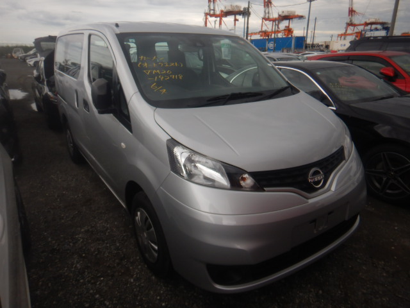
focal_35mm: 24
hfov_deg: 71.6
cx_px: 205
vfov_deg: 56.8
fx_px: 284
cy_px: 154
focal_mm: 4.3
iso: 125
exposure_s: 1/125
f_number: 2.8
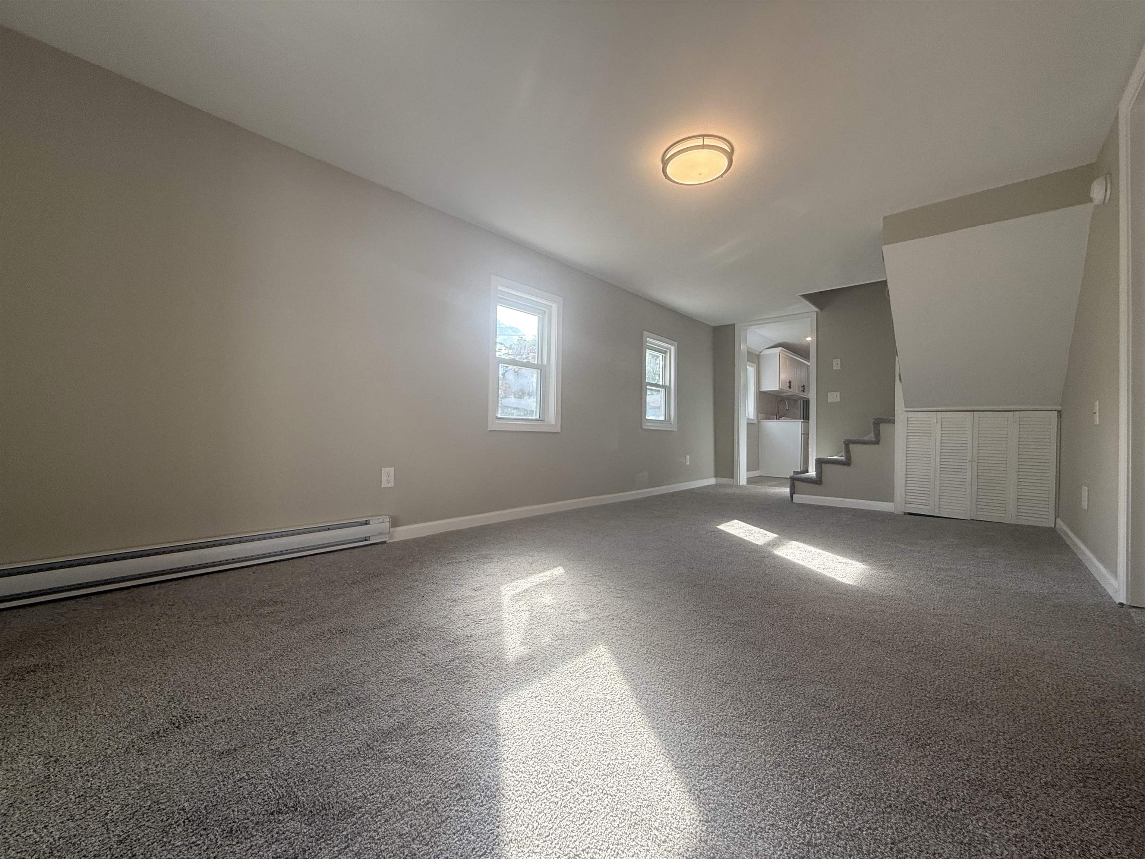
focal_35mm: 14
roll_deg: -1.3
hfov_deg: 102.1
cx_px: 572
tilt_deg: +1.7
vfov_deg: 85.7
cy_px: 430
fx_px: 463
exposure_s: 1/130
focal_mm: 2.22
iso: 64
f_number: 2.2
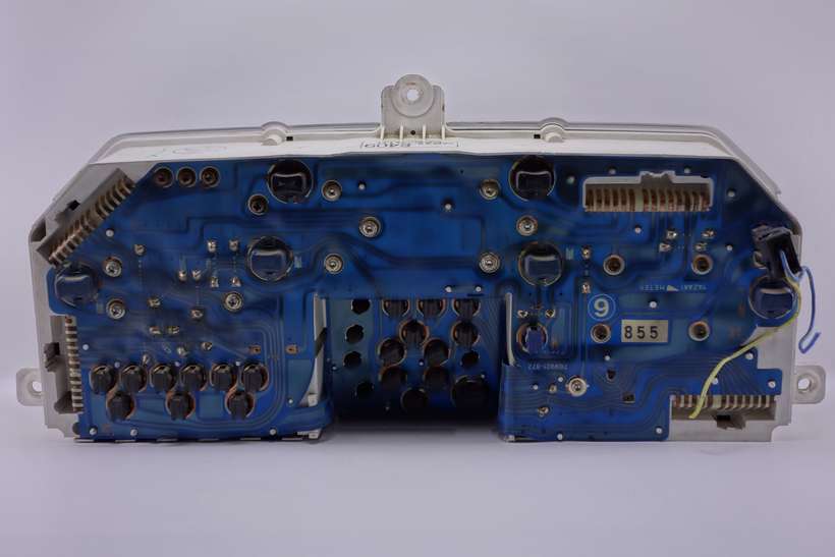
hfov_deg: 41.1
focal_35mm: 48
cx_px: 418
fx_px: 1113
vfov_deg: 28.1
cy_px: 278
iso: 125
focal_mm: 17.8
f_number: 3.2
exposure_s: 1/60
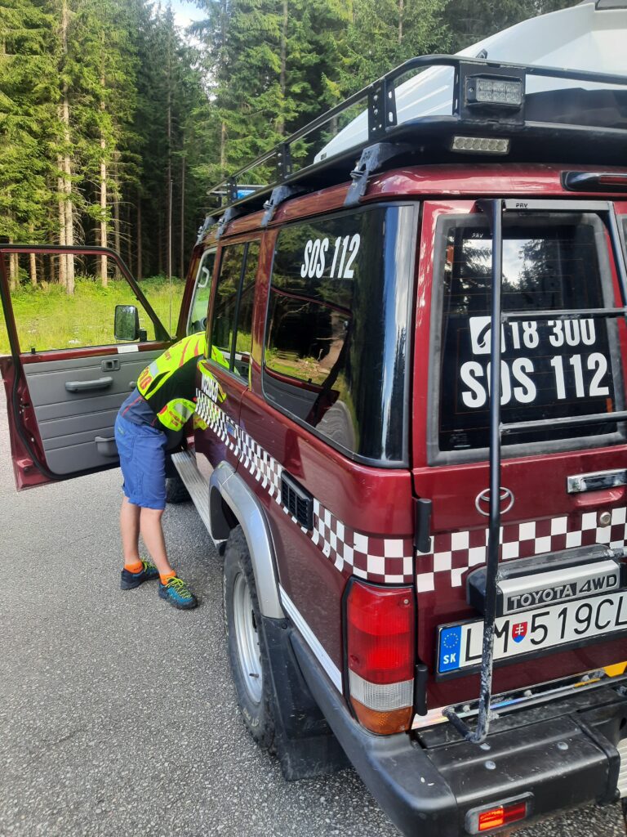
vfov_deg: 67.3
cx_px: 314
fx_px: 628
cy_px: 418
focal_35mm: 26
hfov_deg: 53.1
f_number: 1.7
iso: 50
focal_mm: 3.92
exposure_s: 1/100
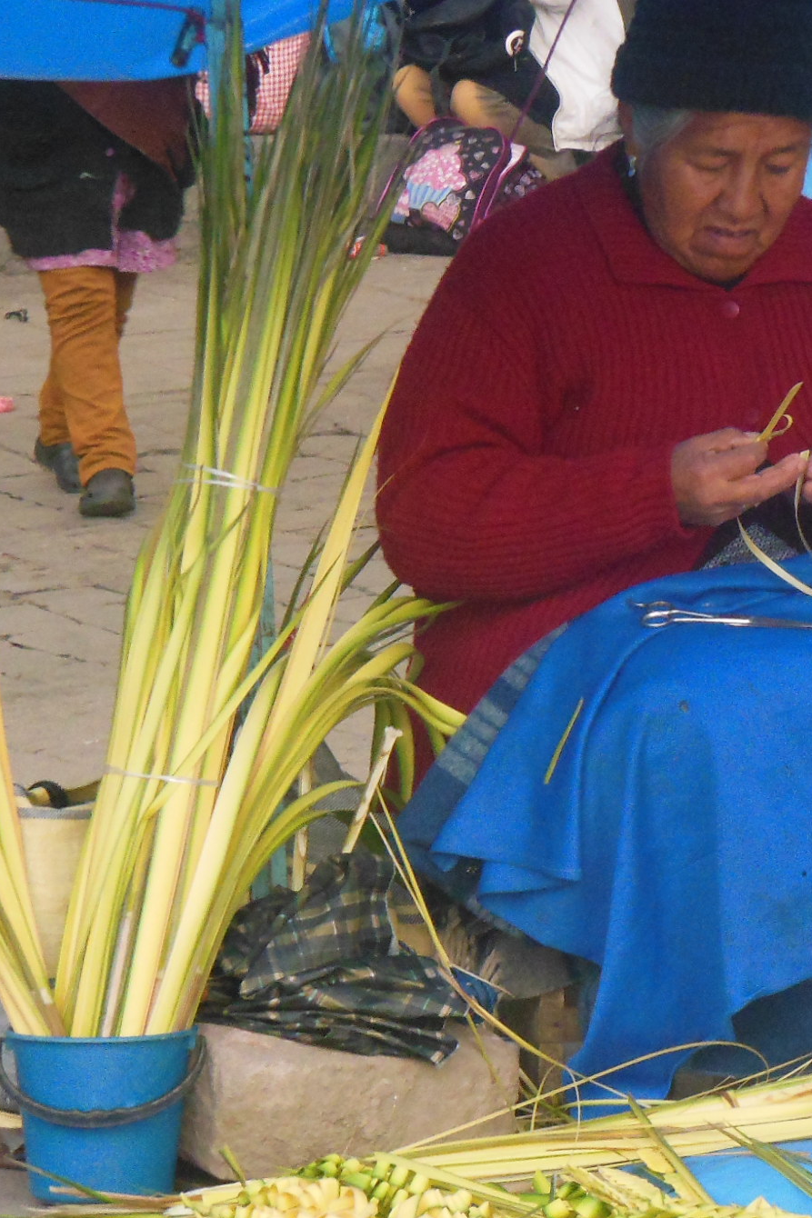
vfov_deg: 9.2
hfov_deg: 6.1
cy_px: 644
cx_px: 705
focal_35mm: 224
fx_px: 7580
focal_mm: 22.6
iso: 1000
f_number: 5
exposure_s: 1/60
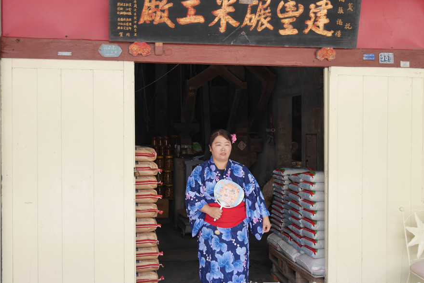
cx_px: 222
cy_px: 139
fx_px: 530
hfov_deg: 43.6
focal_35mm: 45
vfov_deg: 29.9
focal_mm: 19
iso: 200
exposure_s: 1/100
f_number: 4
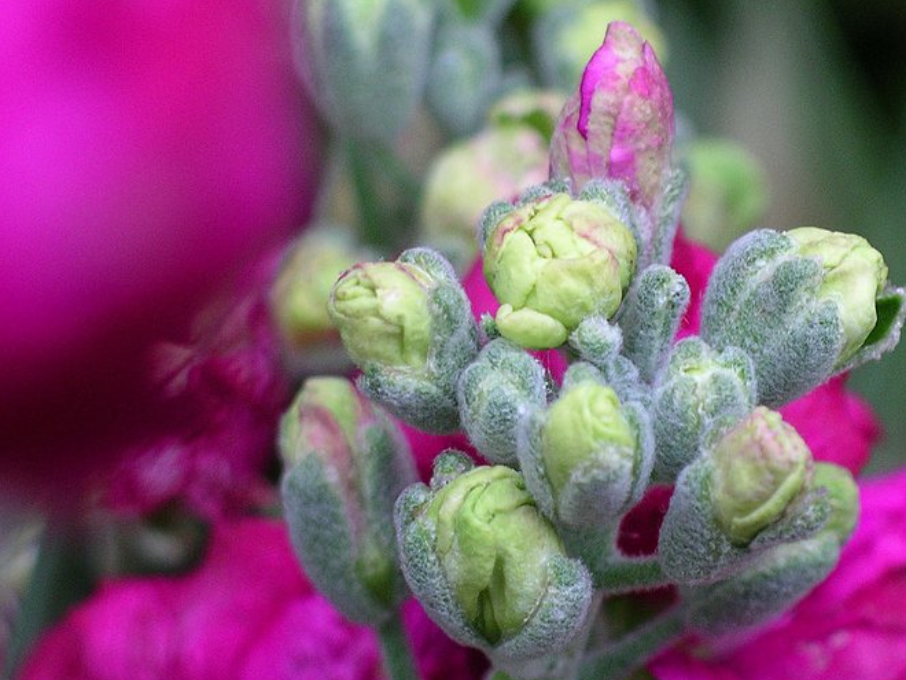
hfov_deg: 6.8
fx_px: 7590
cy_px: 370
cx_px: 603
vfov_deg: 5.1
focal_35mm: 290
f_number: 4.6
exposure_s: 1/160
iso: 200
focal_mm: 39
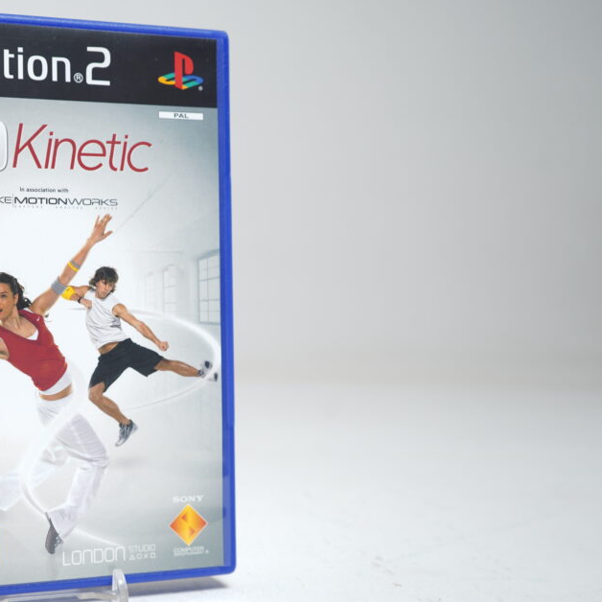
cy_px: 298
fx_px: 1023
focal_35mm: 52
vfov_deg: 32.8
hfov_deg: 31.1
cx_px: 48
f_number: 5
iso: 64
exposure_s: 1/5
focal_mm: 32
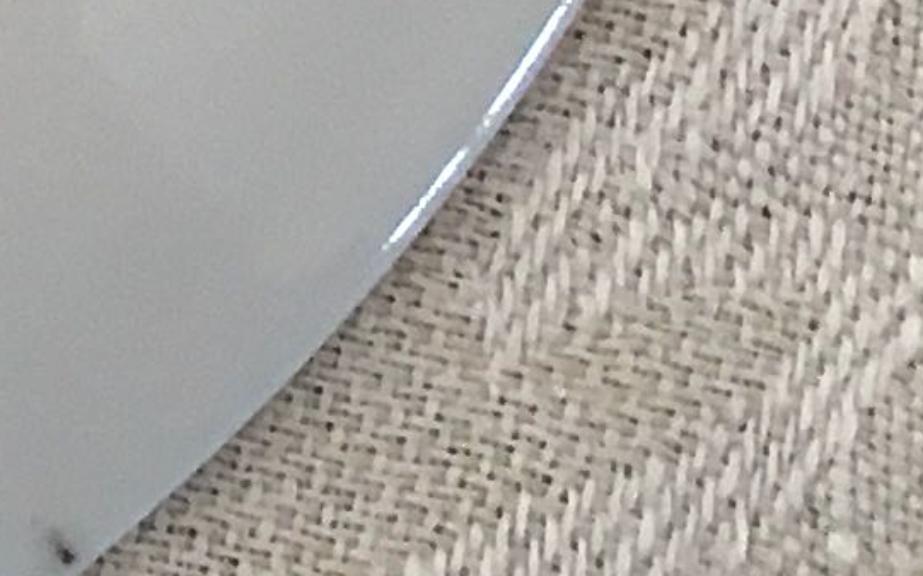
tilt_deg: -77.5
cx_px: -1537
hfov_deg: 8.2
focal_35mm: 229
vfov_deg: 5.4
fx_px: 5760
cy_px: -1166
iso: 64
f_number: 2.2
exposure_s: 1/33
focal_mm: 4.15
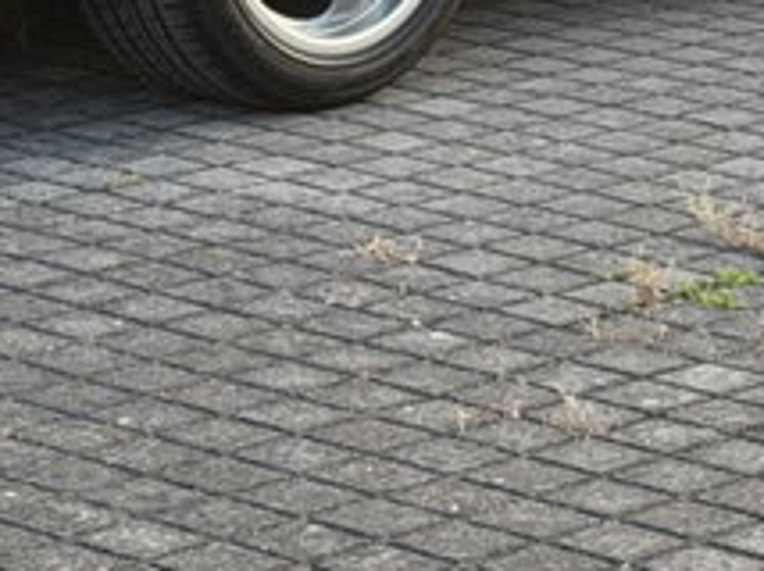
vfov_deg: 6.4
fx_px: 5071
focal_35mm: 230
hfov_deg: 8.6
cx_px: 450
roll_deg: -0.8
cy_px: -214
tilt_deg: -7.7
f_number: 1.78
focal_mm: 6.76
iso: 64
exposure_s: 1/213
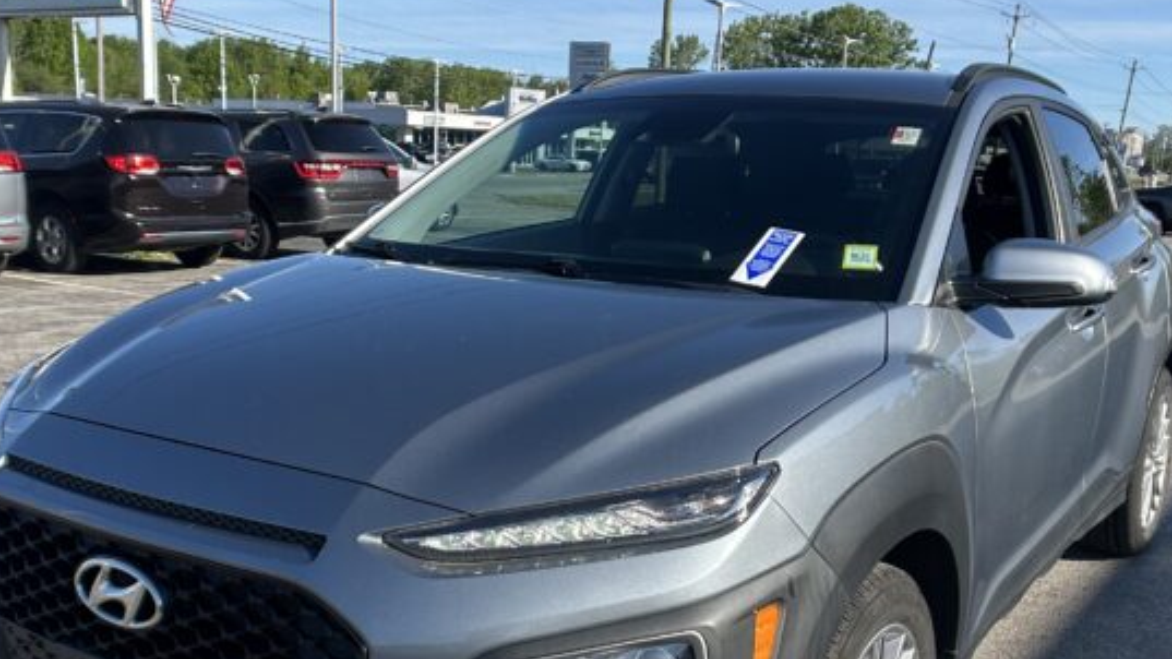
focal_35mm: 54
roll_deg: -2.0
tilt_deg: -13.0
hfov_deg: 38.5
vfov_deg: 22.2
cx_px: 559
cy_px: 421
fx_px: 1678
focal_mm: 5.7
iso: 50
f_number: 1.5
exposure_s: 1/2513
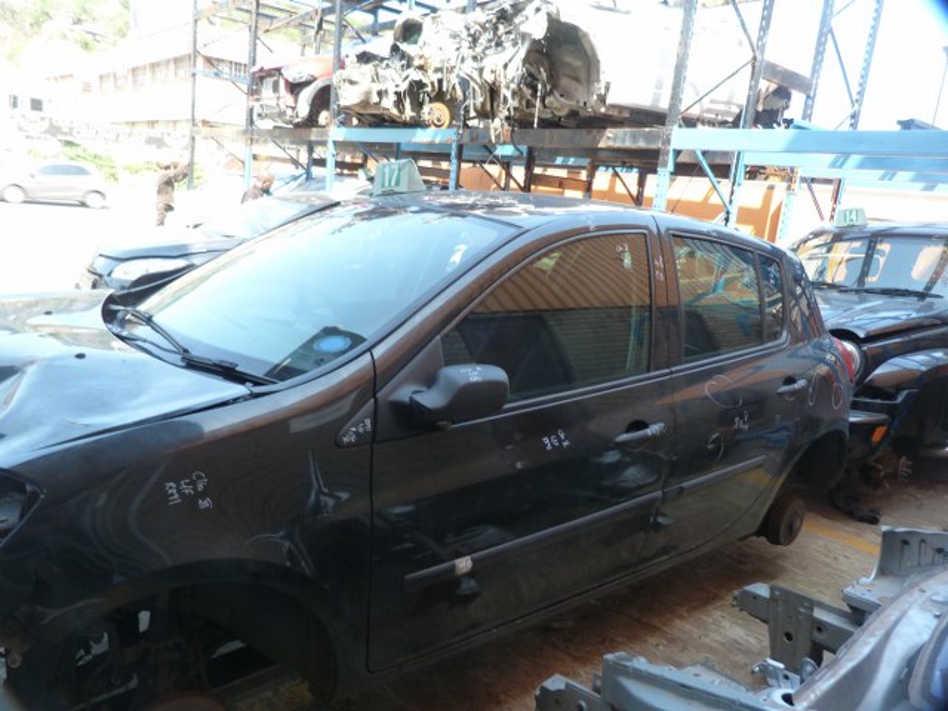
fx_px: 685
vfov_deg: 54.9
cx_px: 474
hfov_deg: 69.4
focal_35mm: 25
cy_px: 356
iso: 125
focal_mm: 4.5
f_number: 2.8
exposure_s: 1/80
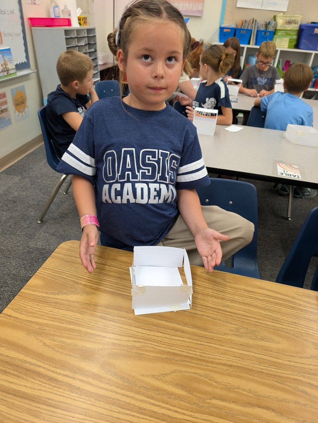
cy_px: 212
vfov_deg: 71.5
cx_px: 159
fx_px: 293
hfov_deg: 56.9
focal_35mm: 24
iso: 188
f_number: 1.68
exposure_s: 1/120
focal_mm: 6.9
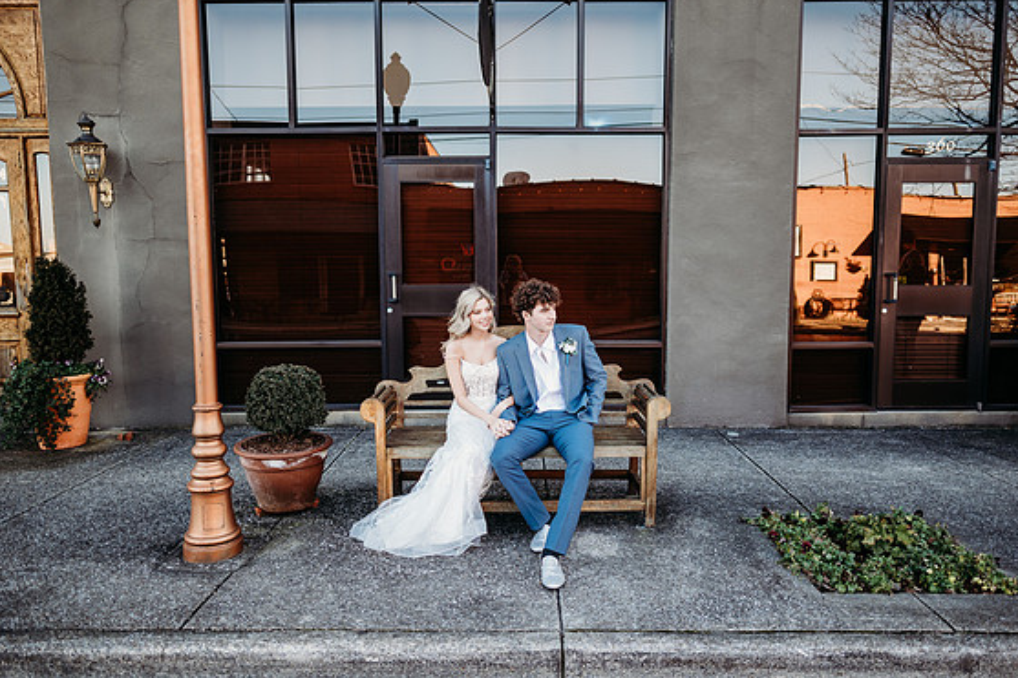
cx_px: 514
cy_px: 344
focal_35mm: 25
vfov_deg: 51.3
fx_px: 707
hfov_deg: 71.5
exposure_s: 1/320
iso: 160
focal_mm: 24
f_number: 2
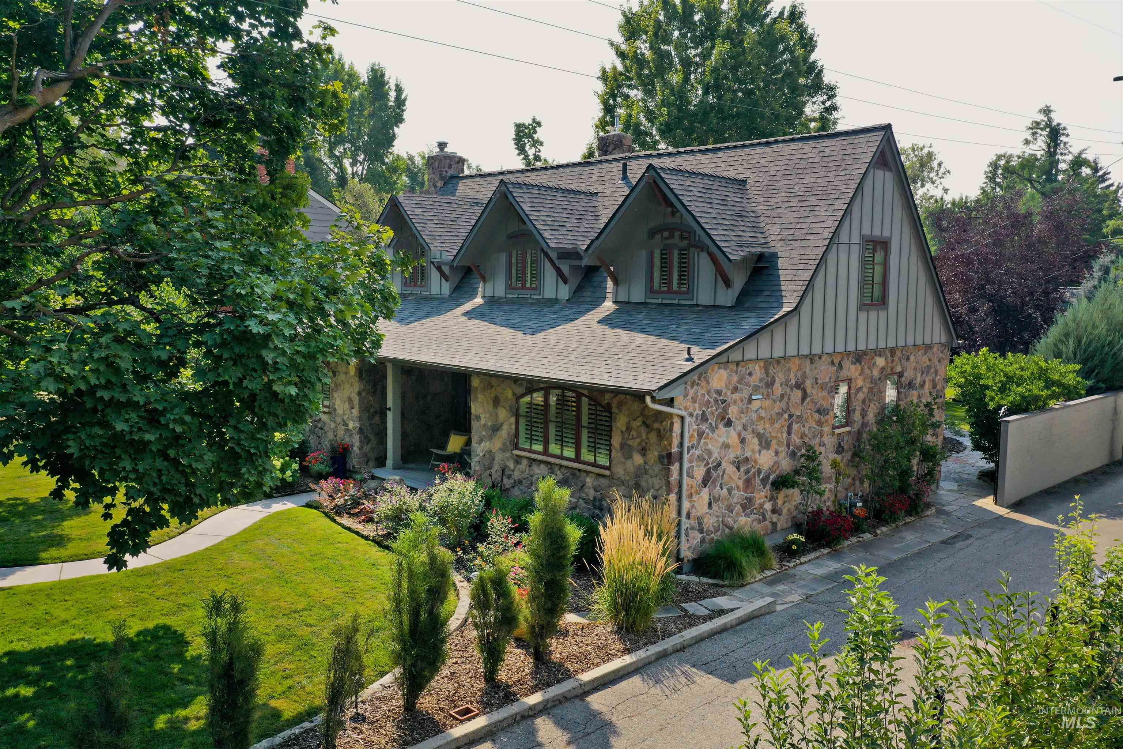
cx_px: 562
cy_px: 374
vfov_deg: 46.4
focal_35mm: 28
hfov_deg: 65.5
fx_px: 873
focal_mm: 10.26
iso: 100
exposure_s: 1/400
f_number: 5.6
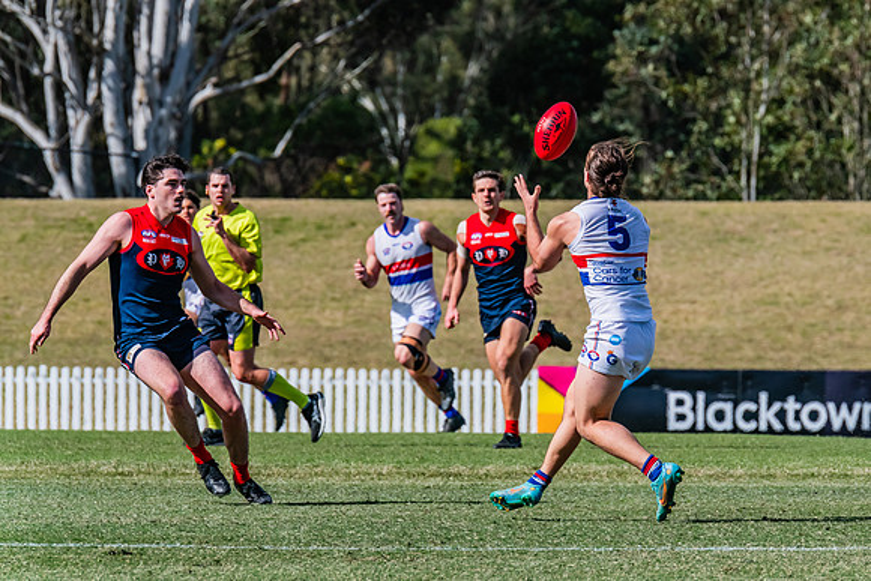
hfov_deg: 3.9
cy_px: 255
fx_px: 12725
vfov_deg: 2.6
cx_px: 542
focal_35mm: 526
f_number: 10
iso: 800
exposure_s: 1/2000
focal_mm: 420
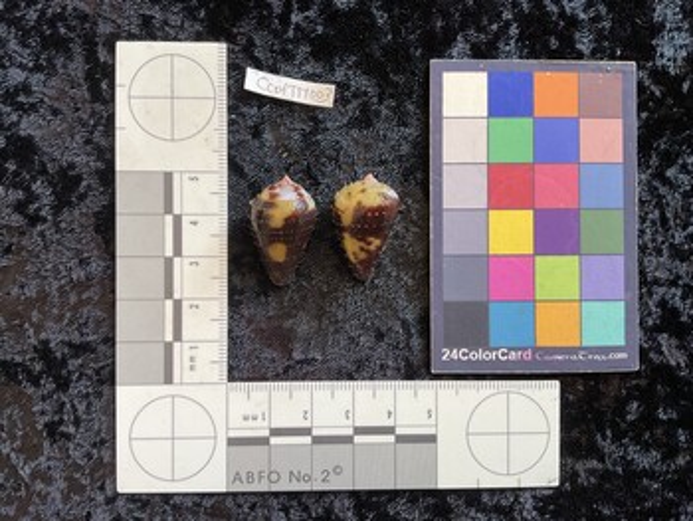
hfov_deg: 61.6
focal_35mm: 29
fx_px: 581
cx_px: 346
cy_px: 260
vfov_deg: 48.3
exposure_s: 1/100
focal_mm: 3
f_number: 1.8
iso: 64
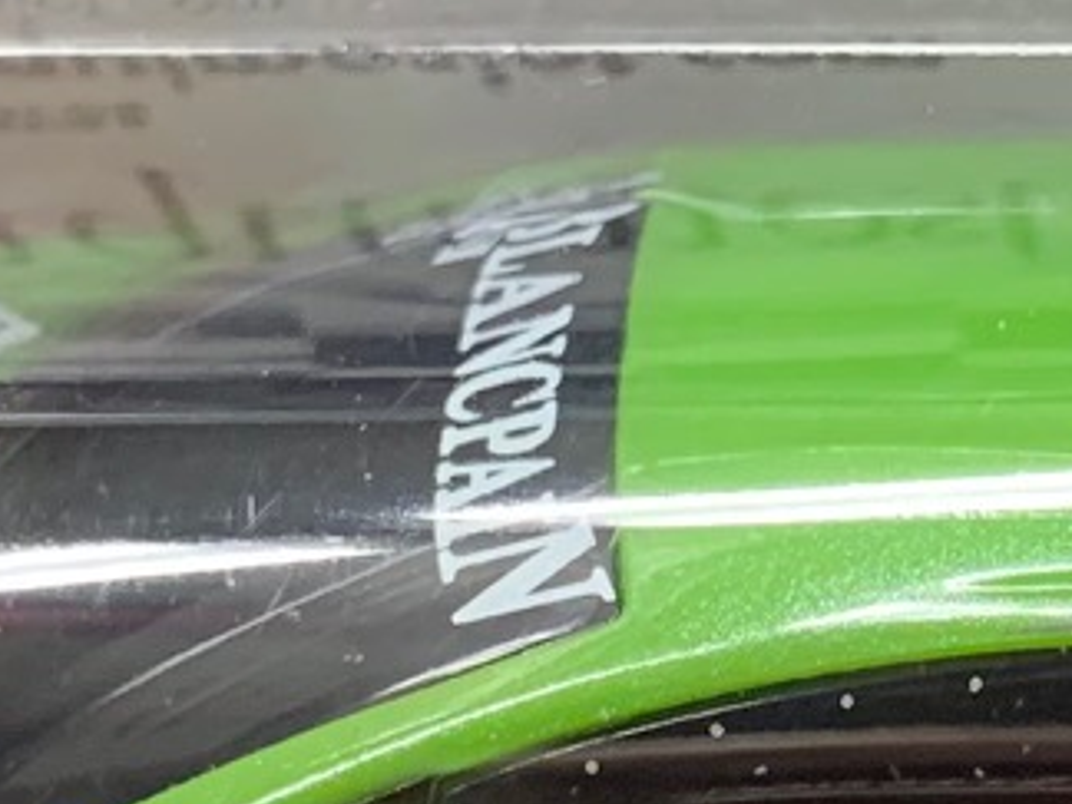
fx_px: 5017
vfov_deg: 9.1
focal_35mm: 162
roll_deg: -1.3
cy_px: 116
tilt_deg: -16.0
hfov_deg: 12.1
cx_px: 1029
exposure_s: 1/50
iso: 125
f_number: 1.8
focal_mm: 4.25
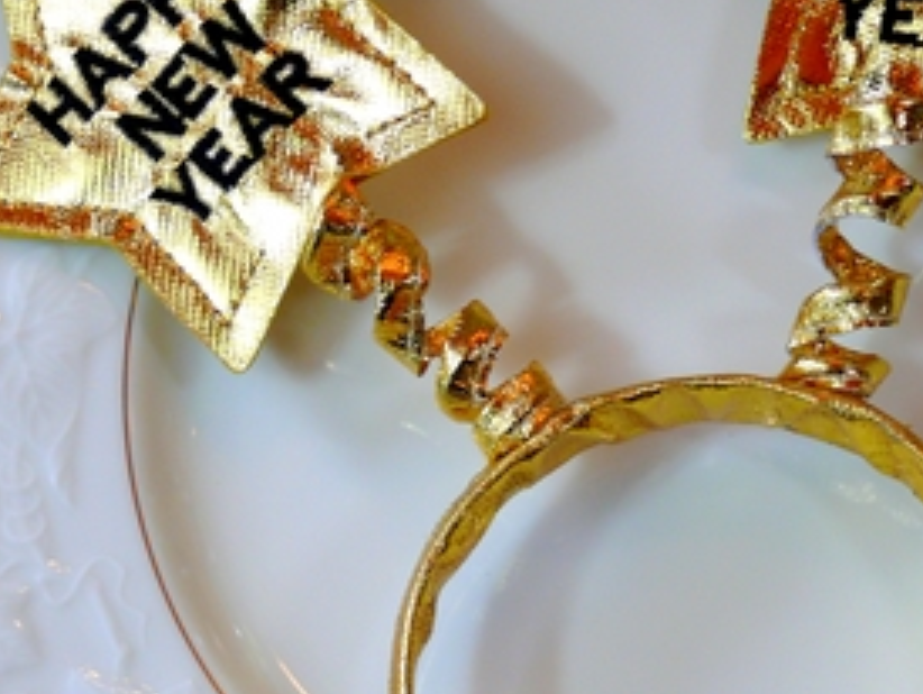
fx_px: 5257
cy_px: 366
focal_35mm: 197
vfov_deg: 7.6
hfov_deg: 10.0
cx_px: 662
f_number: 3.2
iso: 100
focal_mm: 19.9
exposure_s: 1/40
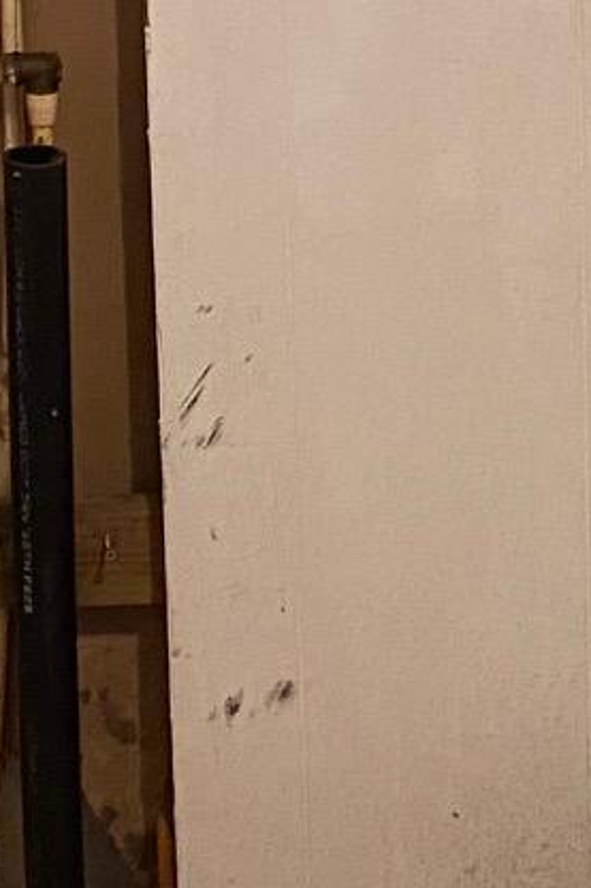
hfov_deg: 10.3
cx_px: 636
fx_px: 3228
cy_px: -94
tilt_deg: -12.5
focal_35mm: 131
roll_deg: +0.2
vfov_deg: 15.2
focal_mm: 4.25
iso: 400
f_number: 1.8
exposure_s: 1/60
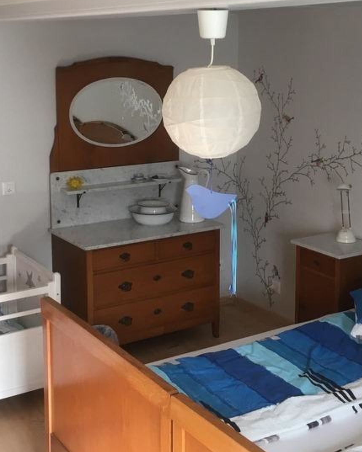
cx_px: 185
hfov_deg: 28.1
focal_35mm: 54
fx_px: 723
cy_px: 163
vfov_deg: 34.5
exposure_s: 1/33
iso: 32
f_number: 2.2
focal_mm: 4.15
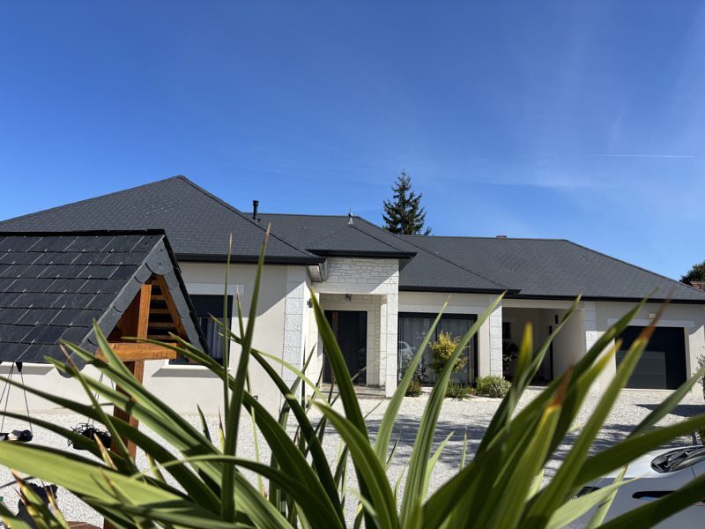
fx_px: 530
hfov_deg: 67.3
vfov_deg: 53.1
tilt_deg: +6.8
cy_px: 264
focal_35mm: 26
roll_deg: -1.7
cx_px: 352
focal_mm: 5.96
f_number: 1.6
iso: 50
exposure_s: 1/3413
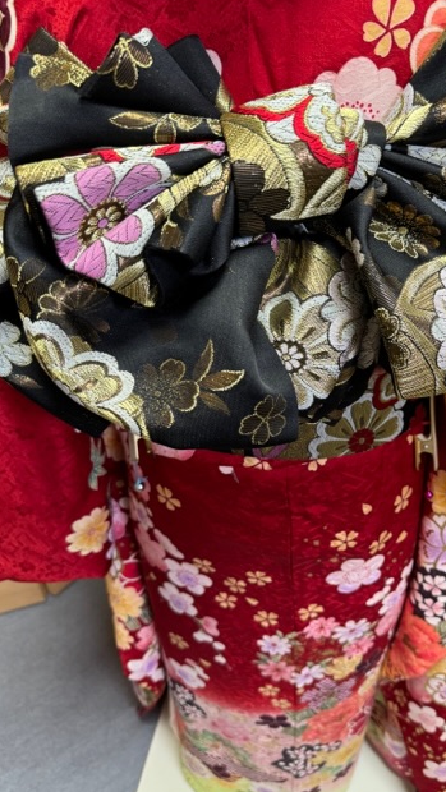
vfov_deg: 69.8
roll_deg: -0.9
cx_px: 302
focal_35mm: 27
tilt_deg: -37.4
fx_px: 567
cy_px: 400
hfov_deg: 42.3
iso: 250
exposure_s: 1/60
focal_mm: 6.86
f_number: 1.78
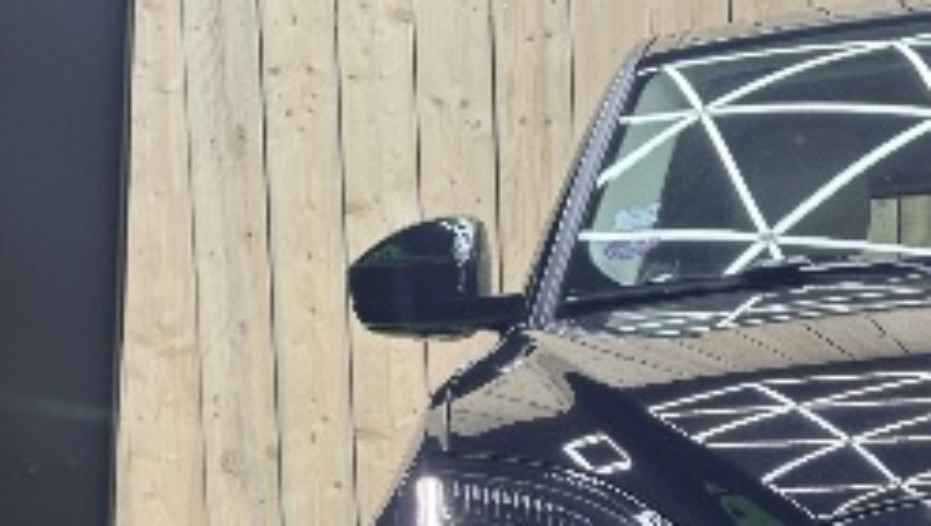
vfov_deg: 12.6
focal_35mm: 95
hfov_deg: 22.4
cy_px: 526
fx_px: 2347
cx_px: 364
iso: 32
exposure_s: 1/50
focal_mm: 5.96
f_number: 1.6
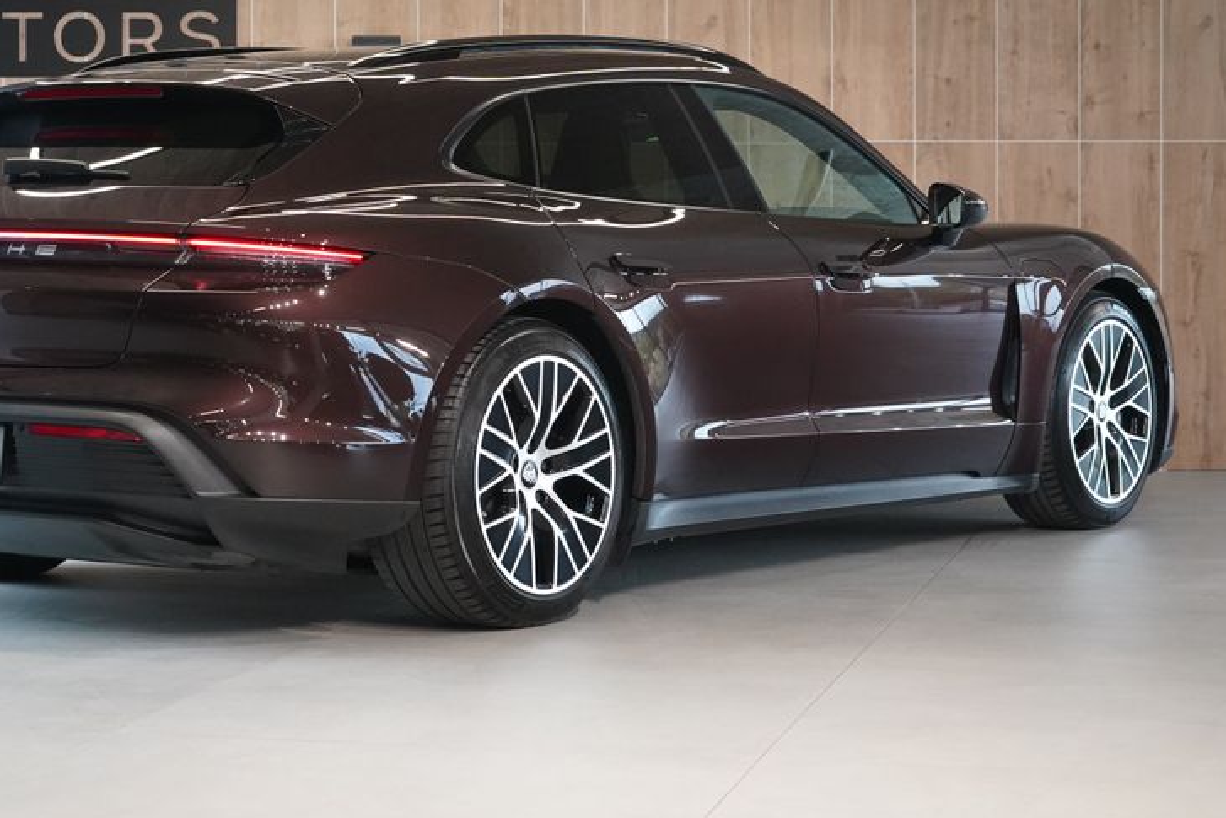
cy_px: 250
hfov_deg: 21.9
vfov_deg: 14.7
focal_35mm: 93
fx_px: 3168
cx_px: 457
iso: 6400
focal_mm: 66
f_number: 5.6
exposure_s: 1/160
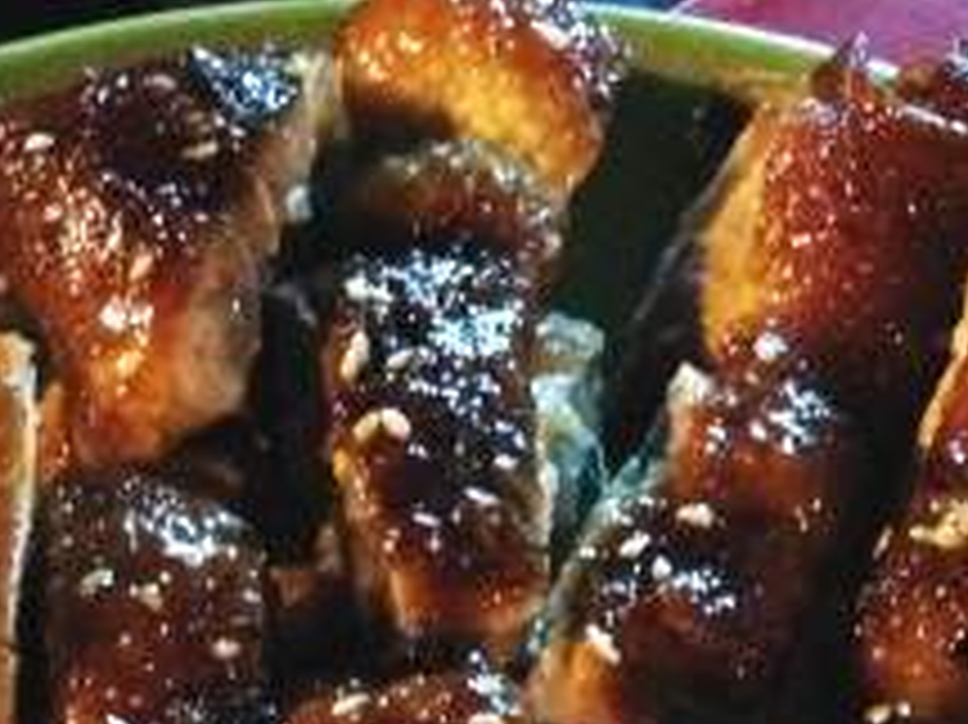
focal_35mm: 123
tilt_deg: -51.8
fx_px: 3438
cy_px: 985
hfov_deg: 16.0
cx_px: 621
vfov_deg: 11.7
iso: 800
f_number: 2.4
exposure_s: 1/15
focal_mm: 4.12
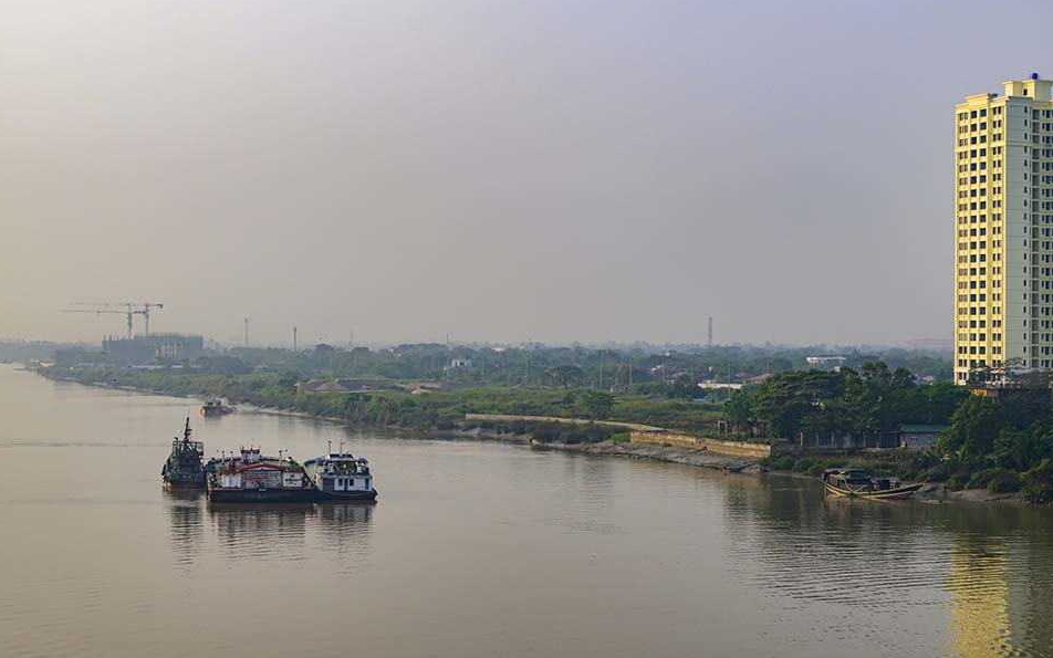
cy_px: 332
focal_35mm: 73
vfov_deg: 17.9
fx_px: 2095
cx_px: 526
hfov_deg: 28.2
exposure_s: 1/800
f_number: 9
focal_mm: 71
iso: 400
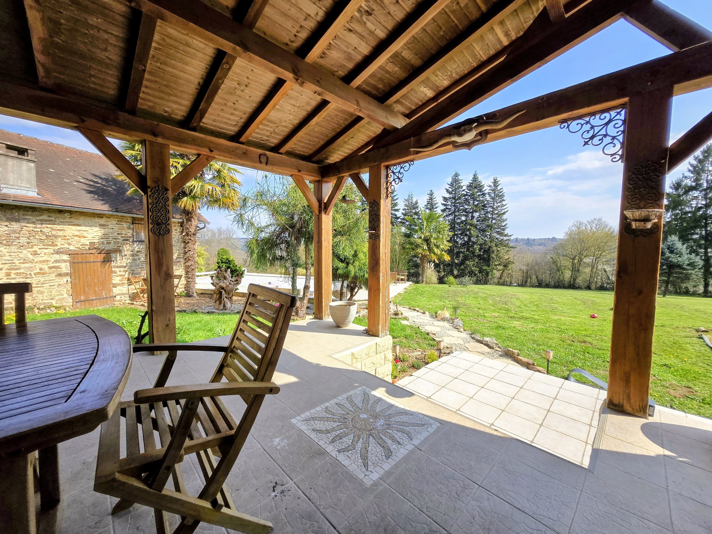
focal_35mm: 13
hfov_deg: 106.2
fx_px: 267
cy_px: 267
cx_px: 356
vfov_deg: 89.9
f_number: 2.2
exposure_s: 1/748
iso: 25
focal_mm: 1.7
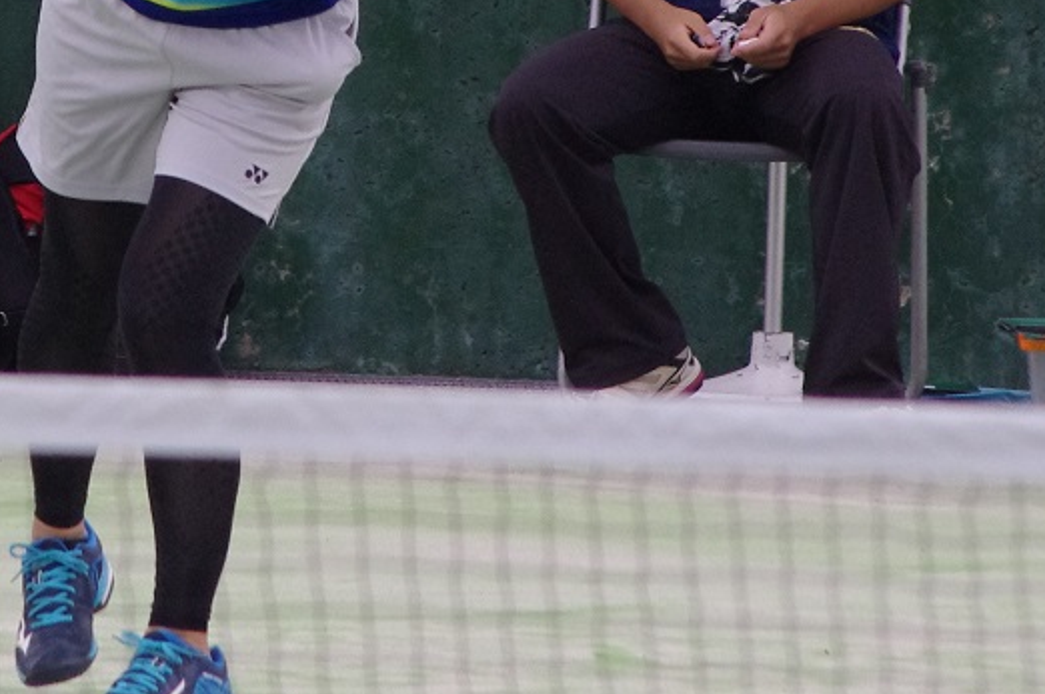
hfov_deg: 2.1
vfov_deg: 1.4
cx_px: 182
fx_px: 28739
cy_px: -142
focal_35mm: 991
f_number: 8
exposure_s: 1/1600
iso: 1600
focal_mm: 230
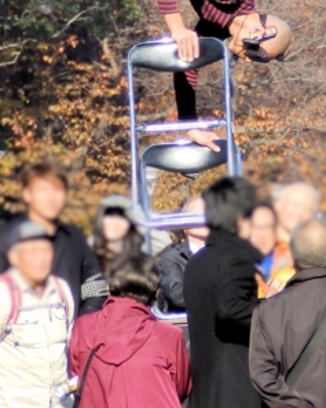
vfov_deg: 3.1
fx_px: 7501
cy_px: -1
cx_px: 172
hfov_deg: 2.5
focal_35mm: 621
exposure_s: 1/250
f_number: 5.1
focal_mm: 42.3
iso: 80
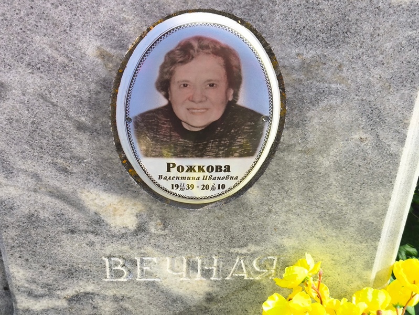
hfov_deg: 38.2
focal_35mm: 50
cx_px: 210
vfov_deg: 29.1
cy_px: 158
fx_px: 605
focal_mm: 4.71
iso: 50
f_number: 1.7
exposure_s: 1/690
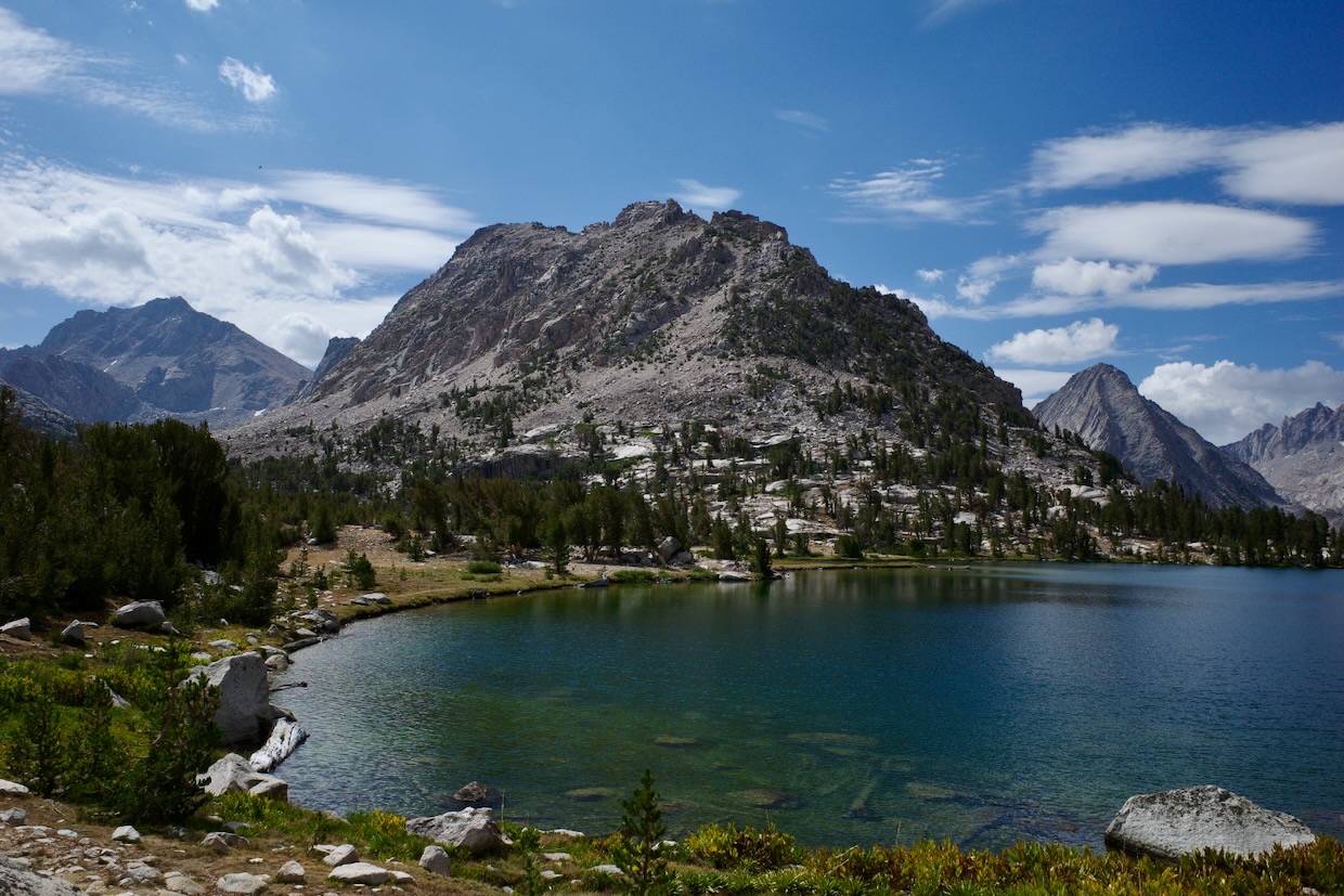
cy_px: 448
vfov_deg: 46.4
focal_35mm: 28
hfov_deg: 65.5
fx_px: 1045
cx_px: 672
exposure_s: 1/1000
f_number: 8
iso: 200
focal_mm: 18.3
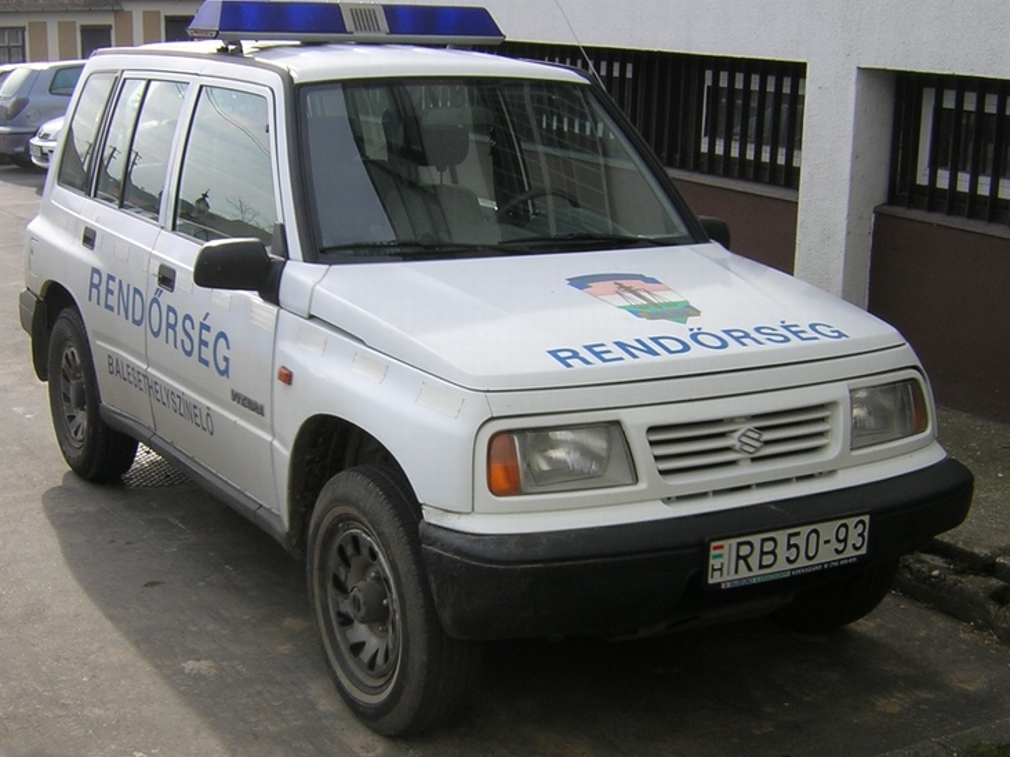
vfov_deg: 30.9
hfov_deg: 40.4
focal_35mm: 47
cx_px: 504
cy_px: 367
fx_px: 1371
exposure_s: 1/165
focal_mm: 5.6
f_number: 5.6
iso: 100
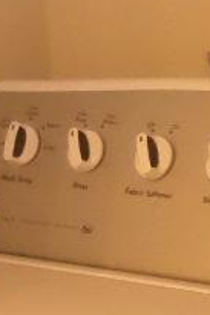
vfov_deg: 11.7
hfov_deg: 7.9
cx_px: 152
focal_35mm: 175
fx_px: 1529
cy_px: 151
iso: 400
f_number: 3.1
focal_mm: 4.3
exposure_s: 1/20
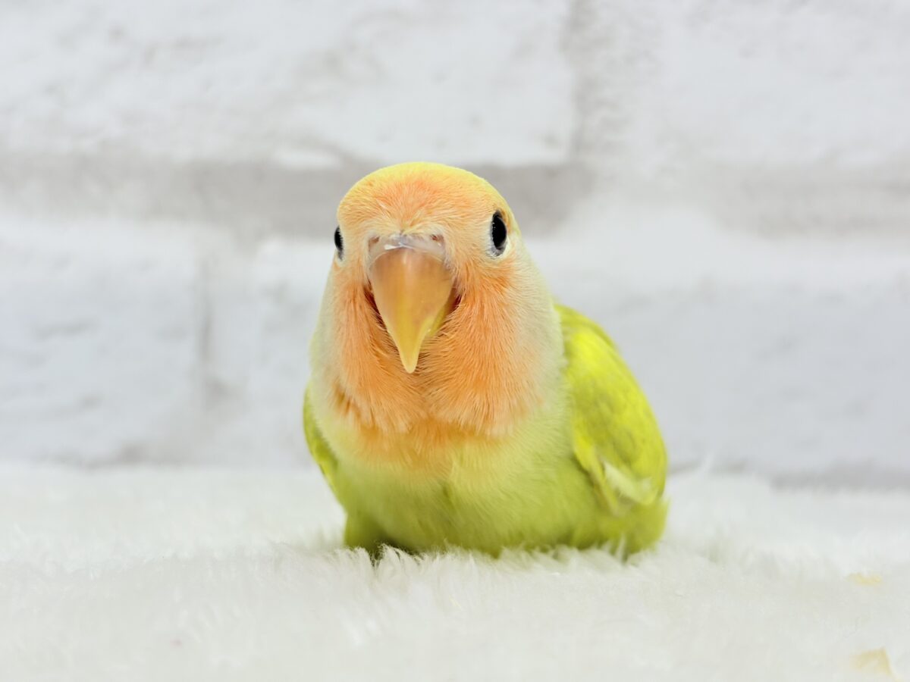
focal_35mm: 52
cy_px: 341
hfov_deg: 36.8
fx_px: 1367
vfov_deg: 28.0
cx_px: 455
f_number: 1.6
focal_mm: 5.96
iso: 64
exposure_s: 1/100
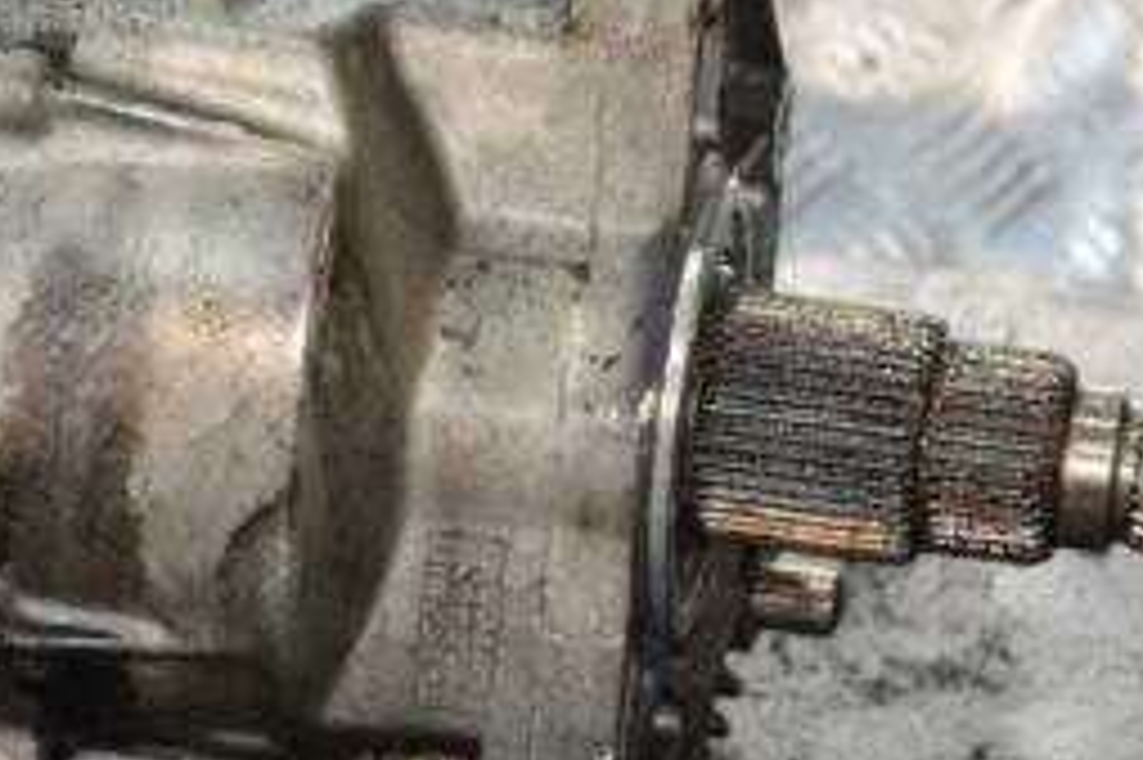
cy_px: 310
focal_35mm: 177
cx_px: 99
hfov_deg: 11.5
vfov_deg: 7.7
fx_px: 5616
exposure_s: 1/60
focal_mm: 50
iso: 3200
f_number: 7.1
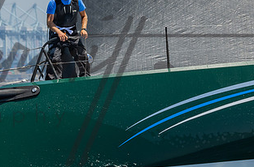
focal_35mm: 830
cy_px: -26
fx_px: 5838
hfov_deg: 2.5
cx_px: 87
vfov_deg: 1.6
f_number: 8
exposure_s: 1/640
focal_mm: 210
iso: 320
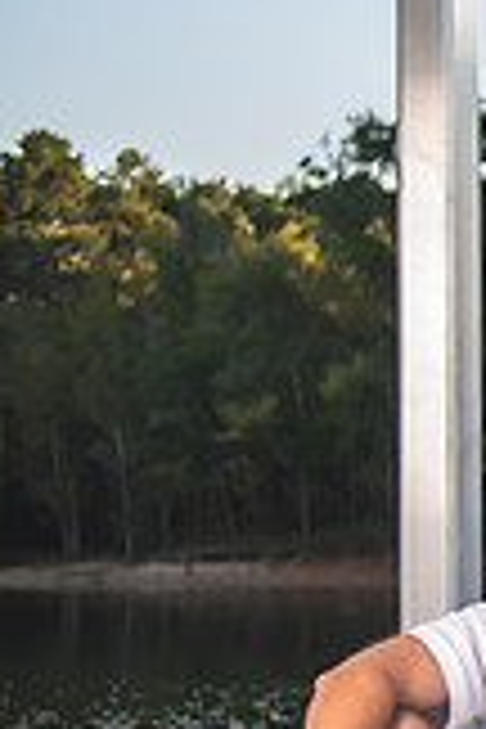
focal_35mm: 179
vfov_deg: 11.5
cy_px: 496
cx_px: 1298
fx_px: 3624
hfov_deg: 7.1
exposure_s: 1/250
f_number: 2.8
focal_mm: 48
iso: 100
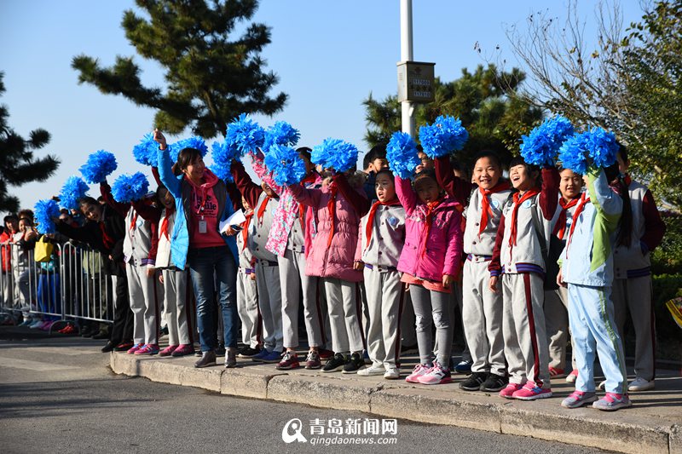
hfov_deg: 34.5
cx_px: 341
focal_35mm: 58
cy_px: 227
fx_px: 1098
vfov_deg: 23.4
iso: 200
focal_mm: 58
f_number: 5
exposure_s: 1/1000
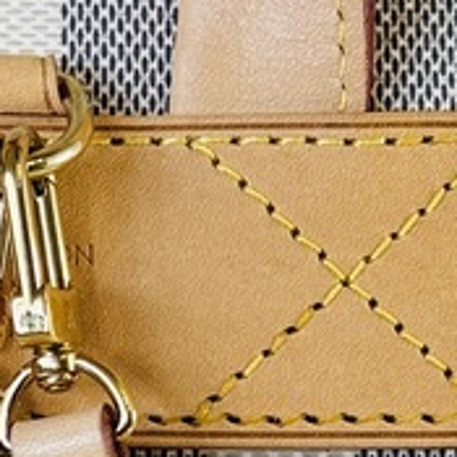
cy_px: 653
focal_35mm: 244
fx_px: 3644
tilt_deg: -17.8
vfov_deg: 7.1
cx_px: -44
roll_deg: +0.4
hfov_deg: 7.1
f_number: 1.78
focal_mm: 6.76
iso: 80
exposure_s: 1/100
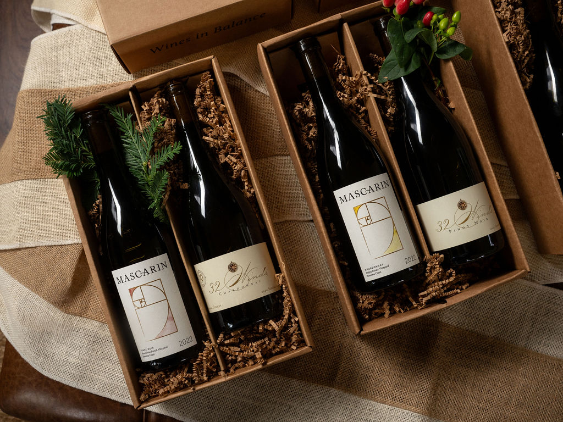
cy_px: 211
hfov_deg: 49.1
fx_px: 616
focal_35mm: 38
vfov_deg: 37.9
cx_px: 282
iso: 640
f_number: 9
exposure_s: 1/160
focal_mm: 35
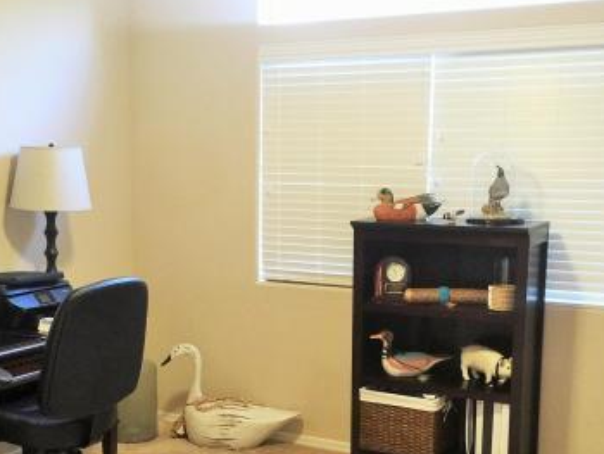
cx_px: 242
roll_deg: -1.2
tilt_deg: -9.9
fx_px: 925
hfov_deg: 36.0
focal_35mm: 53
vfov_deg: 27.3
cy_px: 318
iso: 100
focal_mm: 4.15
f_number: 2.2
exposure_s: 1/10
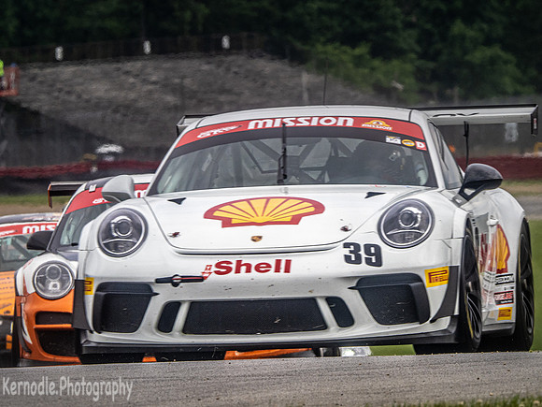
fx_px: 13658
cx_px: 281
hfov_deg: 2.3
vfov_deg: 1.7
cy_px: 196
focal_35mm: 872
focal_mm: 420
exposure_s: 1/320
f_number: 13
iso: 320
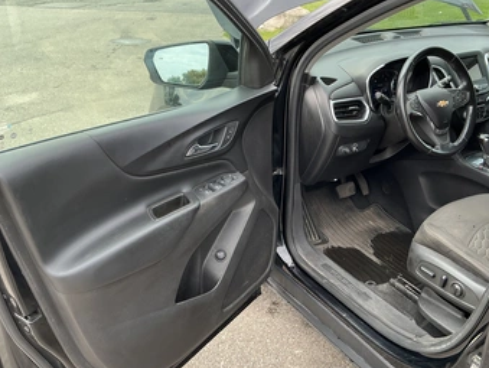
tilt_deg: -28.0
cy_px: 199
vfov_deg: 43.0
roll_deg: -0.1
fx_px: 467
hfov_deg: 55.1
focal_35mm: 33
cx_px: 277
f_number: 1.8
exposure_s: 1/192
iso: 20
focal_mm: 3
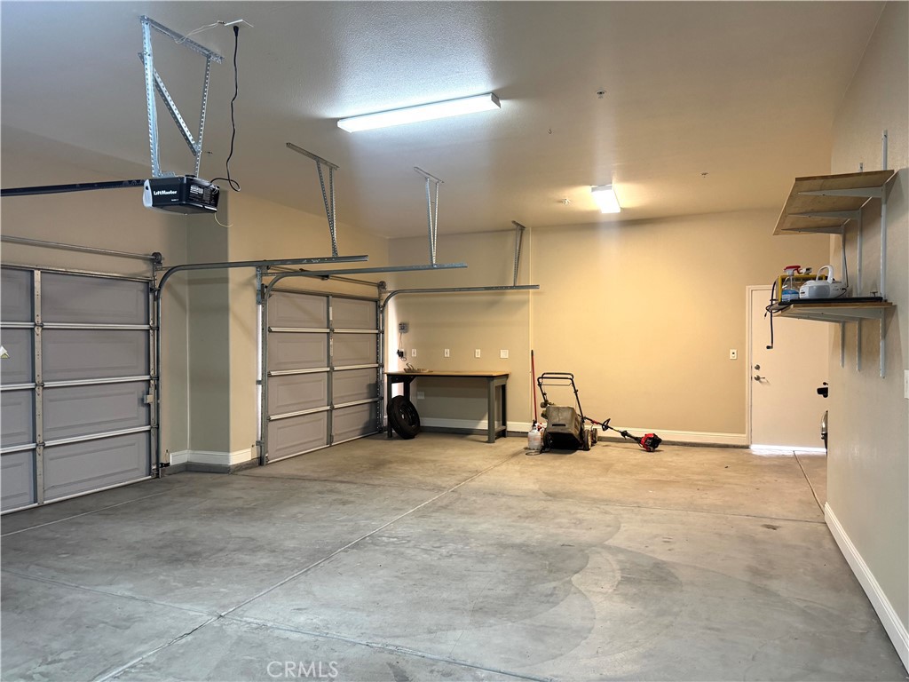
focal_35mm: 24
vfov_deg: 56.8
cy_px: 341
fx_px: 630
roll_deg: +0.2
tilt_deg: -0.4
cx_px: 454
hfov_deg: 71.6
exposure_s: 1/60
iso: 250
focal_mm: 6.76
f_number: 1.78
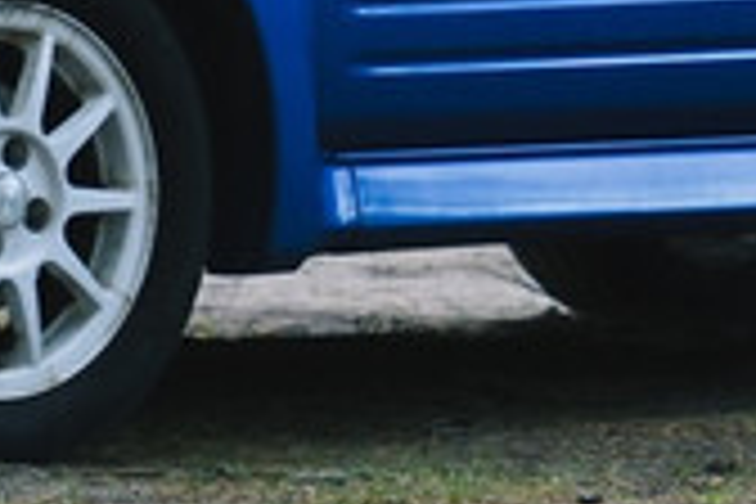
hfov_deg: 3.2
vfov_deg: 2.1
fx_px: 13460
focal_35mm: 641
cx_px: 184
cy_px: -245
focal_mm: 114
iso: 500
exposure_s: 1/125
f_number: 5
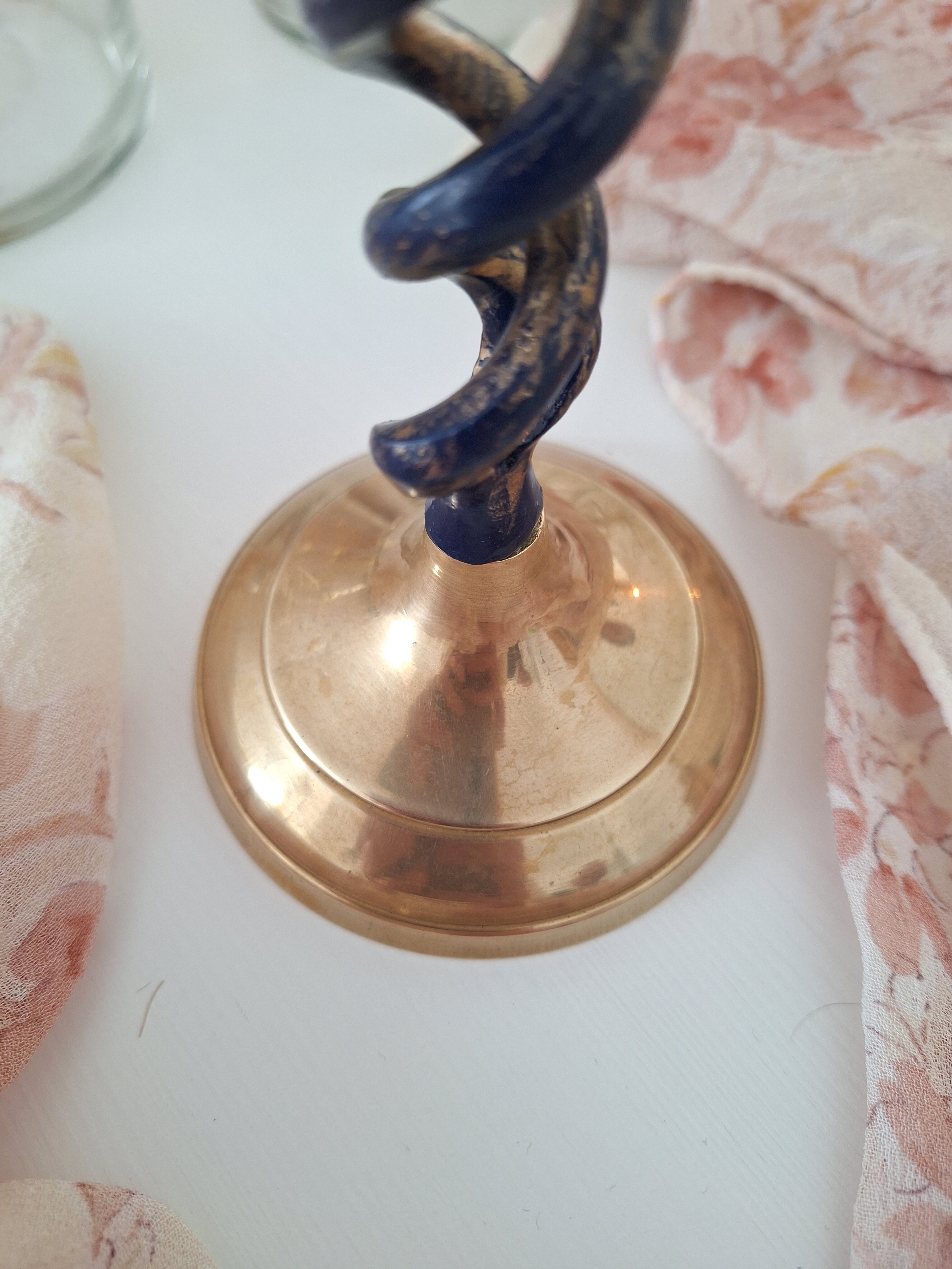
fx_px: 843
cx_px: 476
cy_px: 634
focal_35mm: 23
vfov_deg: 73.9
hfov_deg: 58.9
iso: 200
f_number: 1.8
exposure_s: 1/50
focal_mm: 5.54
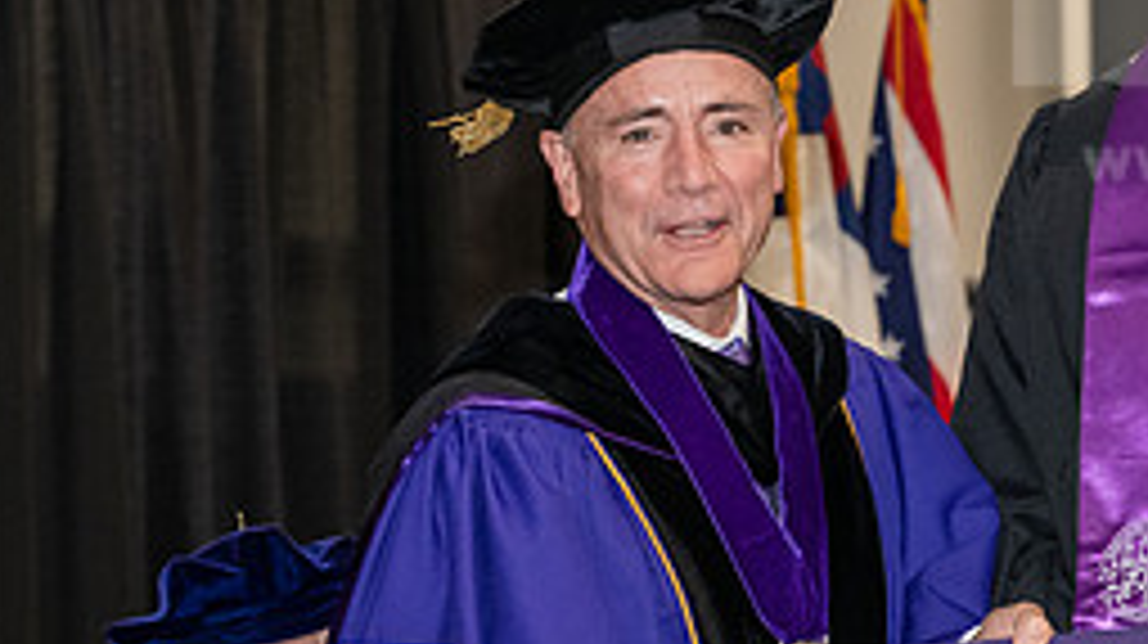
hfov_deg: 12.8
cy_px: 254
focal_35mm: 167
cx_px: 878
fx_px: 5080
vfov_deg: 7.3
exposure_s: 1/200
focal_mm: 70
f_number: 5.6
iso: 2500
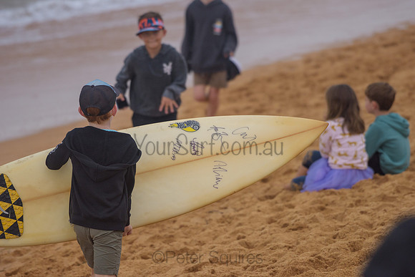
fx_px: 3690
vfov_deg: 4.3
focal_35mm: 320
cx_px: 208
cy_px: 138
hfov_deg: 6.4
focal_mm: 320
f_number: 5.6
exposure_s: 1/2000
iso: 720
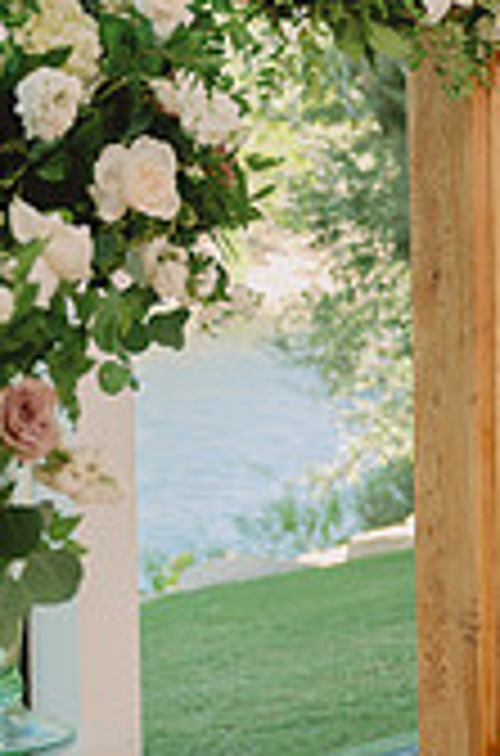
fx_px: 2306
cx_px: 498
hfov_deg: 12.2
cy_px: 266
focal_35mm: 110
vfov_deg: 18.6
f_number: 2.8
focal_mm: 41
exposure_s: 1/160
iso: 100
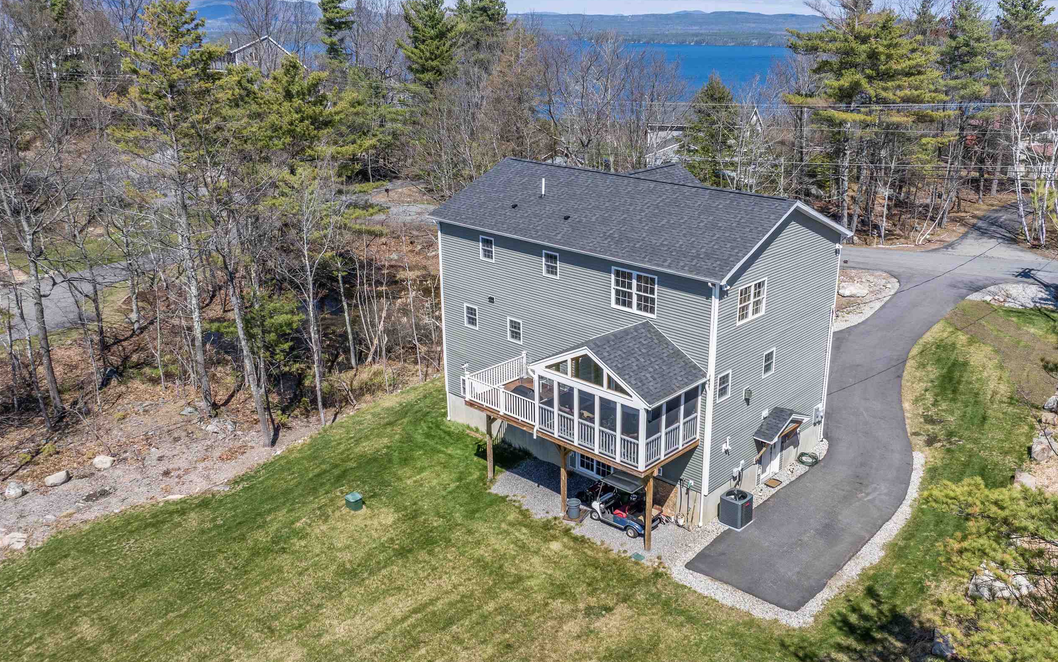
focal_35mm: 31
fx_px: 894
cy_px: 323
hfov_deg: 61.1
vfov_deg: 40.6
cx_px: 587
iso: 110
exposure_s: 1/2000
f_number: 2.8
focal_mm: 12.29
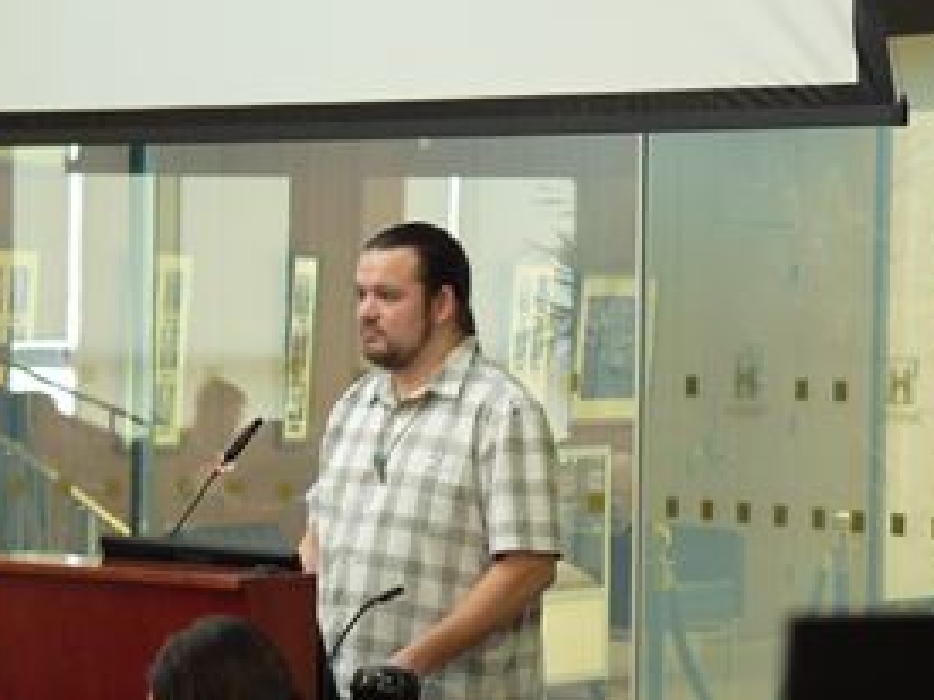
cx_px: 401
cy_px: 398
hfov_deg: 12.6
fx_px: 4234
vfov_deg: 9.4
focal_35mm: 157
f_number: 2.8
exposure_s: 1/10
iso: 200
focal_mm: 20
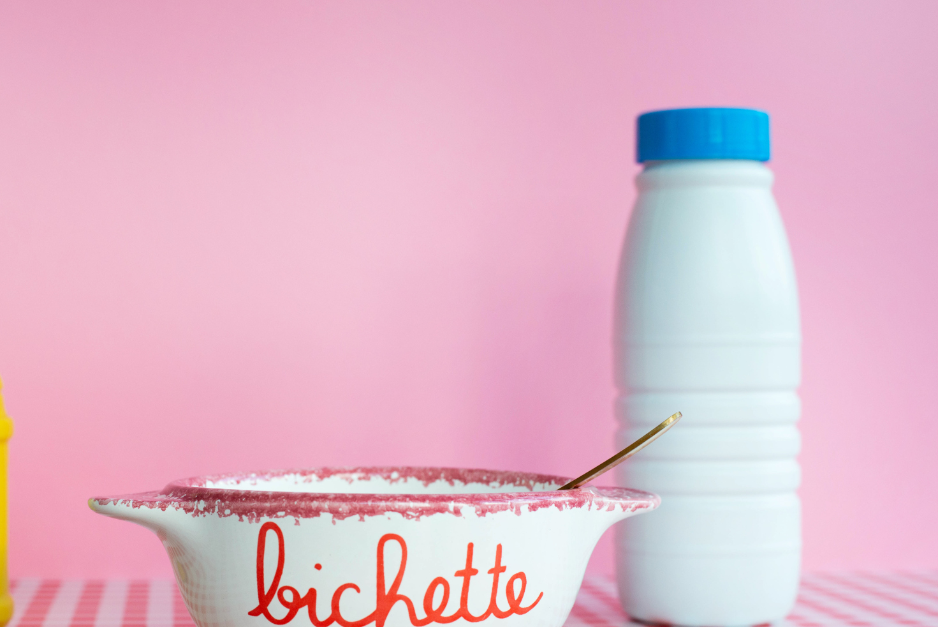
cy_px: 413
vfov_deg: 20.0
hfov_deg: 29.4
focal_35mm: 68
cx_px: 307
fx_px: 1772
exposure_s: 1/160
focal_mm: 50
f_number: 6.3
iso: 640
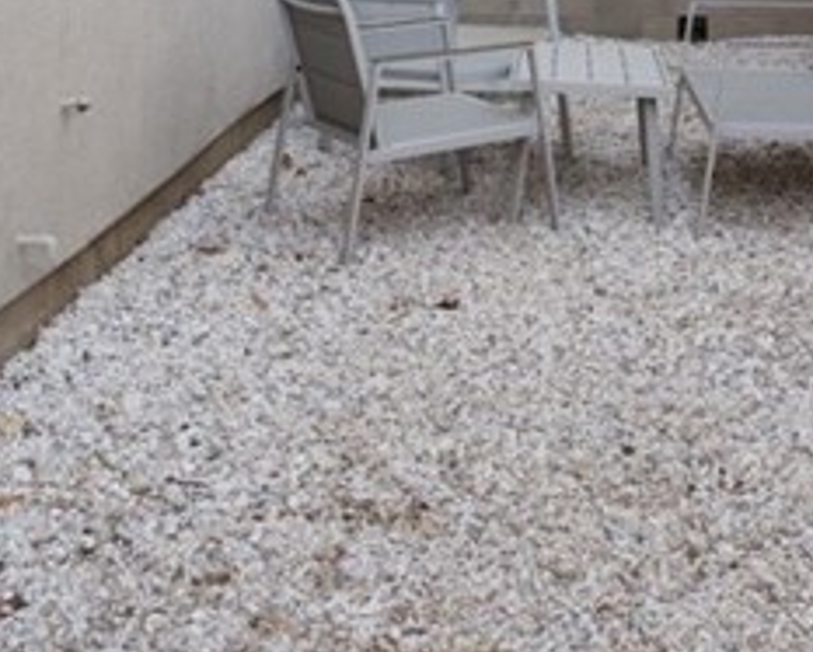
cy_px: -173
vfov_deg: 20.2
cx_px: 590
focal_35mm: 70
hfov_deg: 26.8
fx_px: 1686
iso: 100
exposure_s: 1/10
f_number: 9
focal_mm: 17
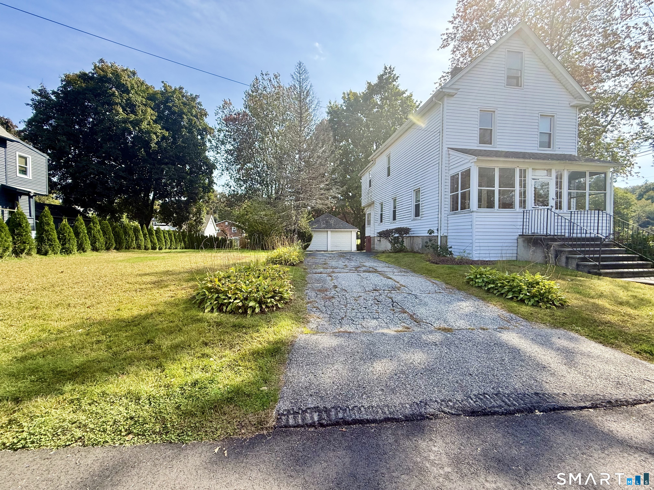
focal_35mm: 14
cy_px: 245
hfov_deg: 102.1
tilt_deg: -1.0
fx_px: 265
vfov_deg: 85.7
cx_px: 327
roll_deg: -0.2
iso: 50
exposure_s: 1/726
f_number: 2.2
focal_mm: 2.22
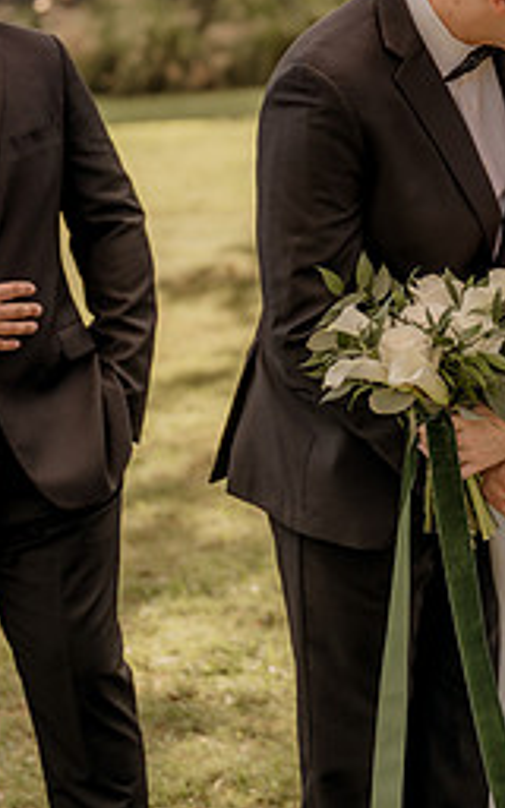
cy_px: 316
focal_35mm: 120
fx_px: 2642
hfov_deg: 10.9
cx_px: 432
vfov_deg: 17.4
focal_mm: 67
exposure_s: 1/640
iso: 250
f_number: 2.8
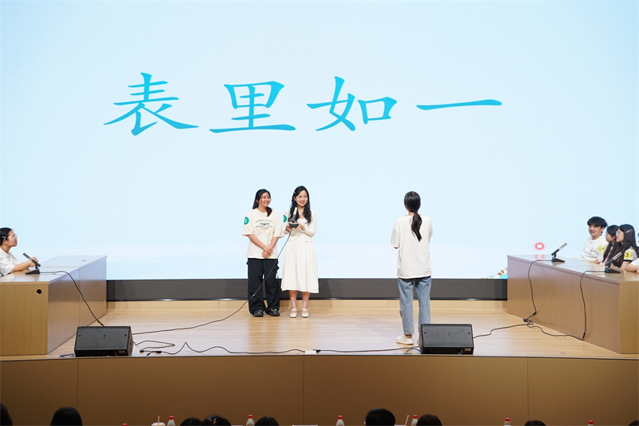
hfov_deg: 27.0
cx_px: 320
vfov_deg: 18.2
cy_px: 213
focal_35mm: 75
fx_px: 1331
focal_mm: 75
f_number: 5
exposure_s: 1/100
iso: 640
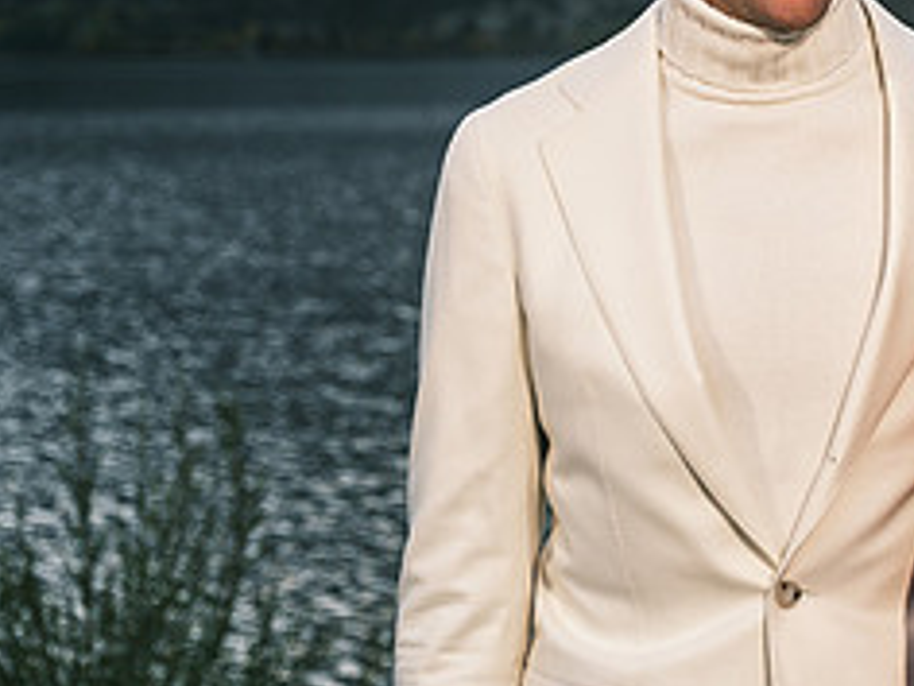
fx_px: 3116
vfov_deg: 12.5
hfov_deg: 16.5
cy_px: 56
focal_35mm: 118
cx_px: 829
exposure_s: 1/125
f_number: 5
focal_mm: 60.7
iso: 400
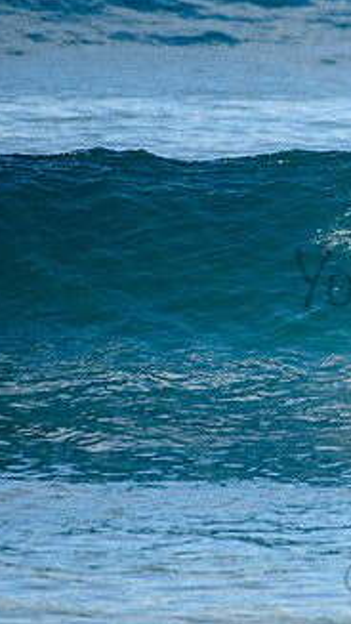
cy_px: 252
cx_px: 507
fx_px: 18841
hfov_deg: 1.1
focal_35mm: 1139
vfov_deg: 1.9
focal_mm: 500
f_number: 5.6
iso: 280
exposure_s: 1/2000
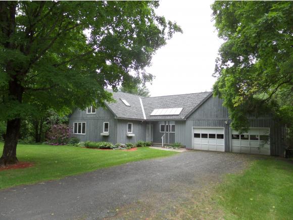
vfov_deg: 56.9
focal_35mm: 24
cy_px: 110
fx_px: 203
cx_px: 146
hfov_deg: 71.6
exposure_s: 1/250
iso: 100
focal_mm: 4
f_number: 3.2
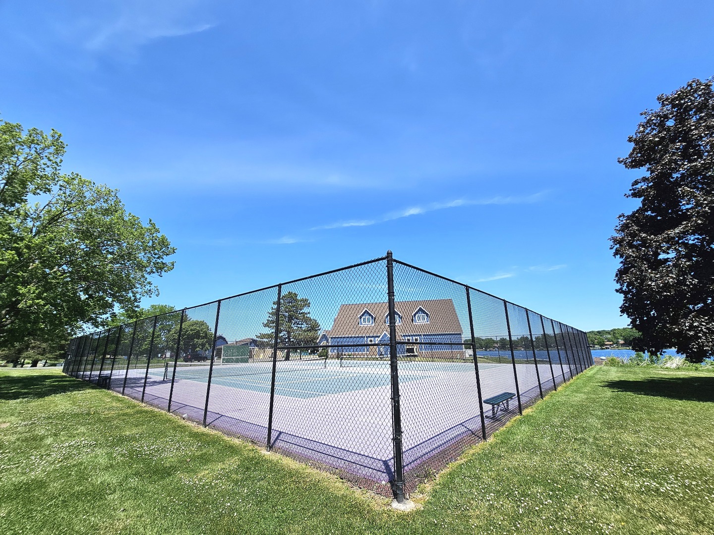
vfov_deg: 89.9
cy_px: 268
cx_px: 357
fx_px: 268
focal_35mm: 13
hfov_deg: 106.2
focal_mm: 2.2
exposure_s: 1/2921
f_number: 2.2
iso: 50
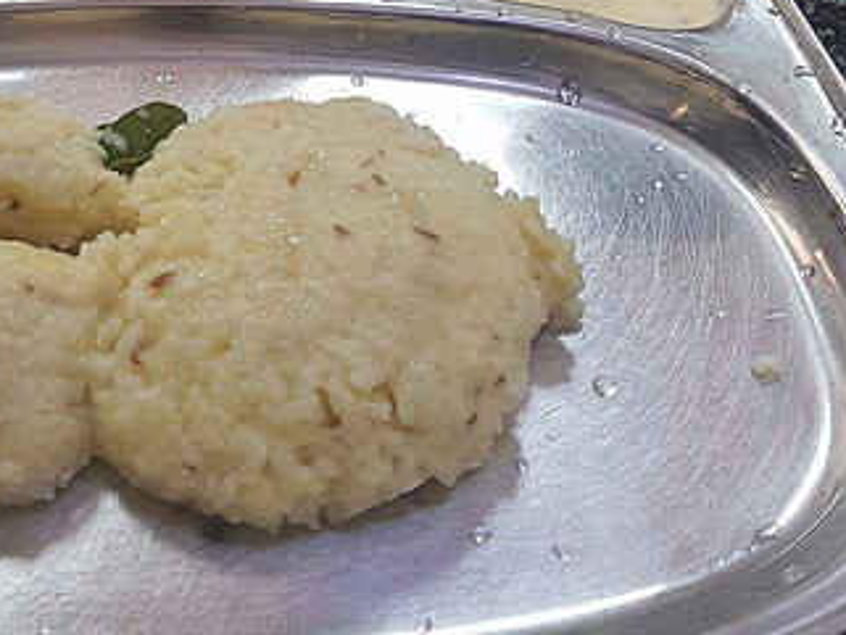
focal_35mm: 47
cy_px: 70
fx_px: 1149
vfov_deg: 29.7
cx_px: 314
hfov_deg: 40.1
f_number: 1.7
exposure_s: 1/50
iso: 50
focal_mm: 4.2
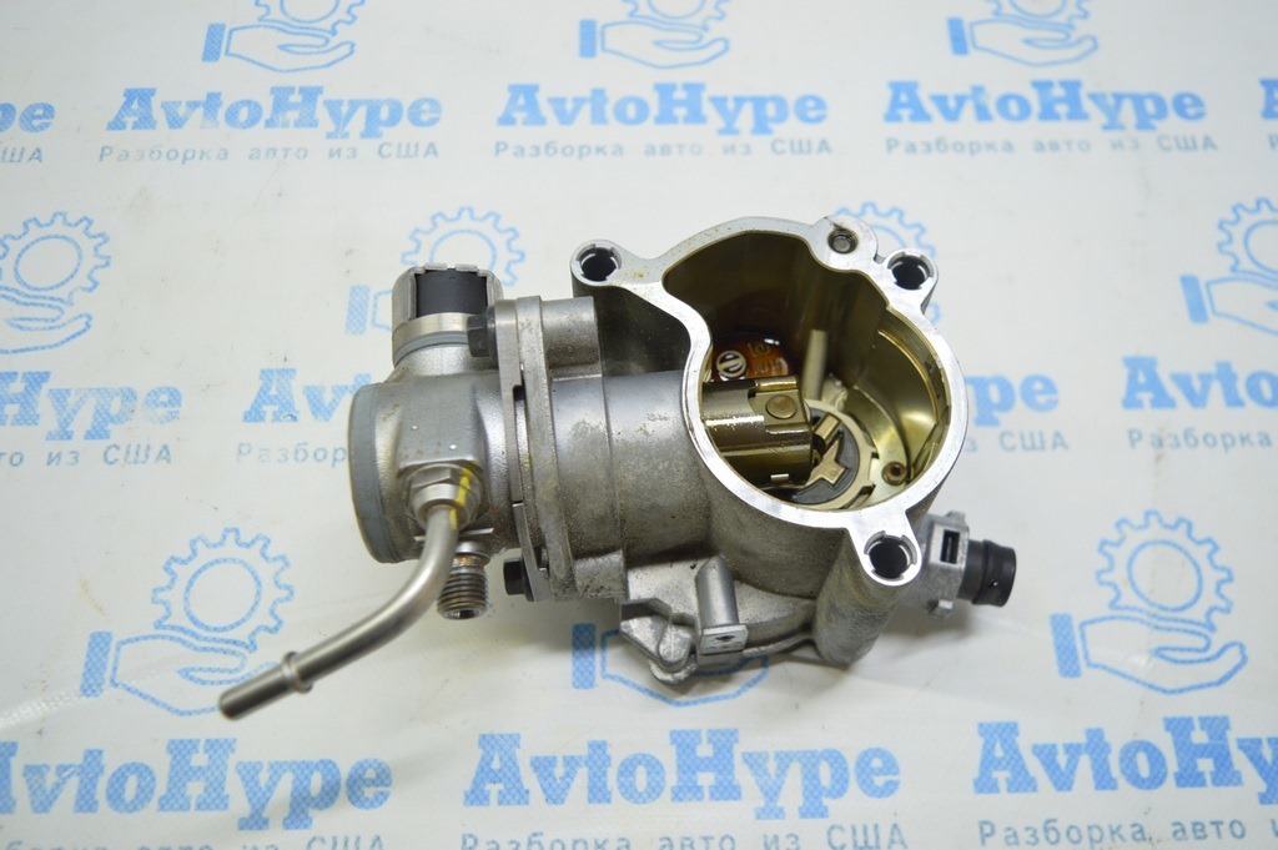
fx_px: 1117
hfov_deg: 59.5
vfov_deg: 41.6
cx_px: 639
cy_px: 425
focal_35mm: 32
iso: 400
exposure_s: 1/40
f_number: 3.8
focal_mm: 21
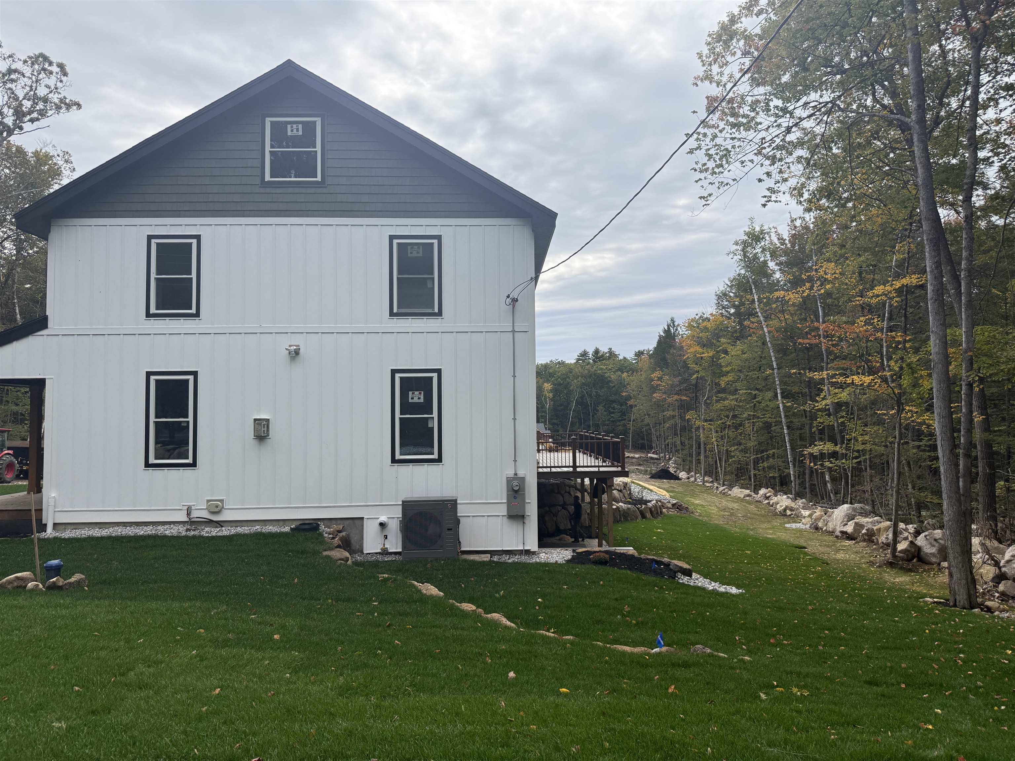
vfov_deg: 56.8
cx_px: 508
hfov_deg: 71.6
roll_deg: +0.9
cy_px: 380
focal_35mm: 24
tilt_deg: +3.2
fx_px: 704
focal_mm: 6.76
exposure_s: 1/5319
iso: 125
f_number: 1.78
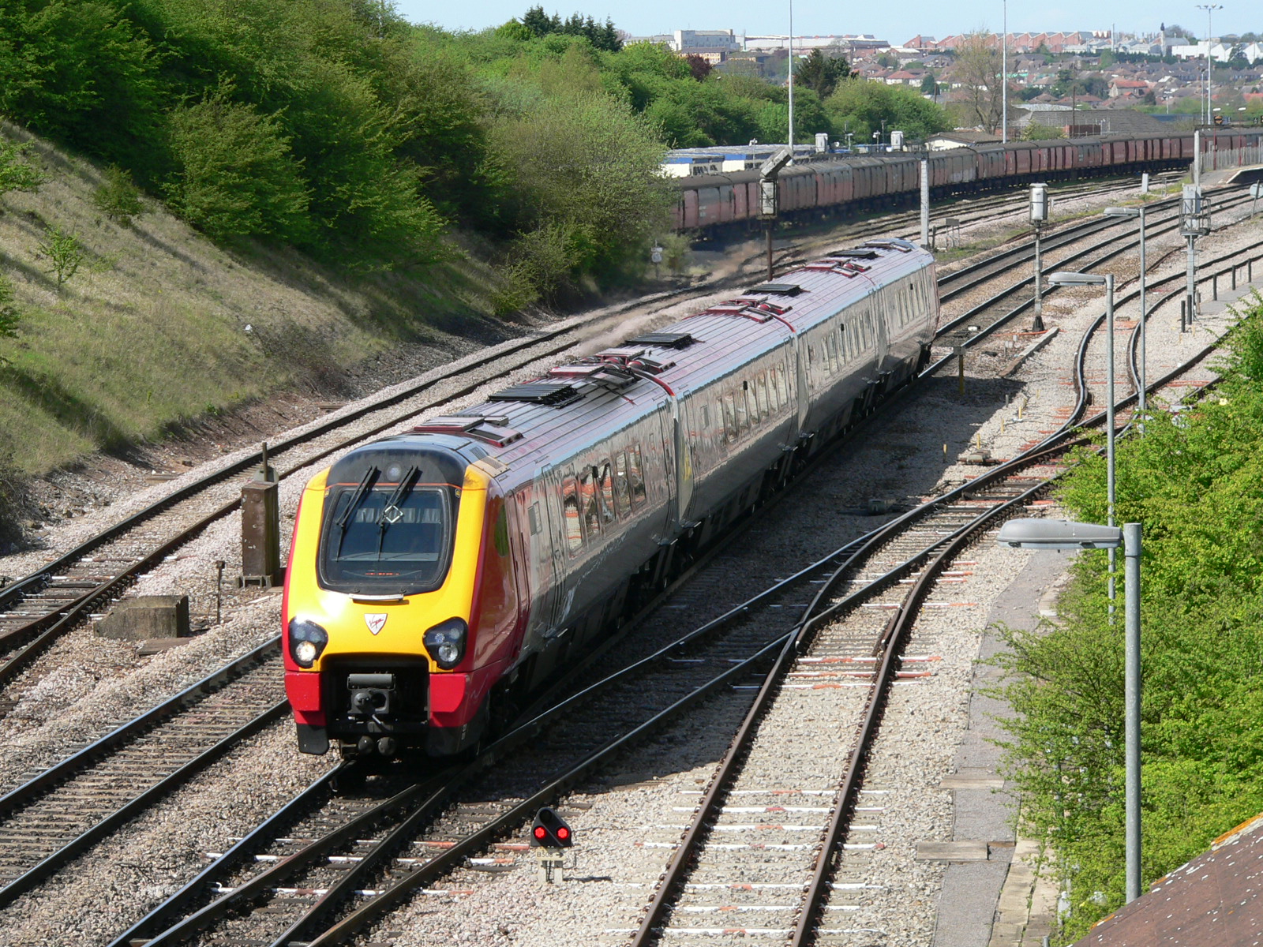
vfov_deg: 9.9
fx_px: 5473
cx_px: 632
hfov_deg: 13.2
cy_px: 474
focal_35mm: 150
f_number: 4
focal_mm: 25
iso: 80
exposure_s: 1/500
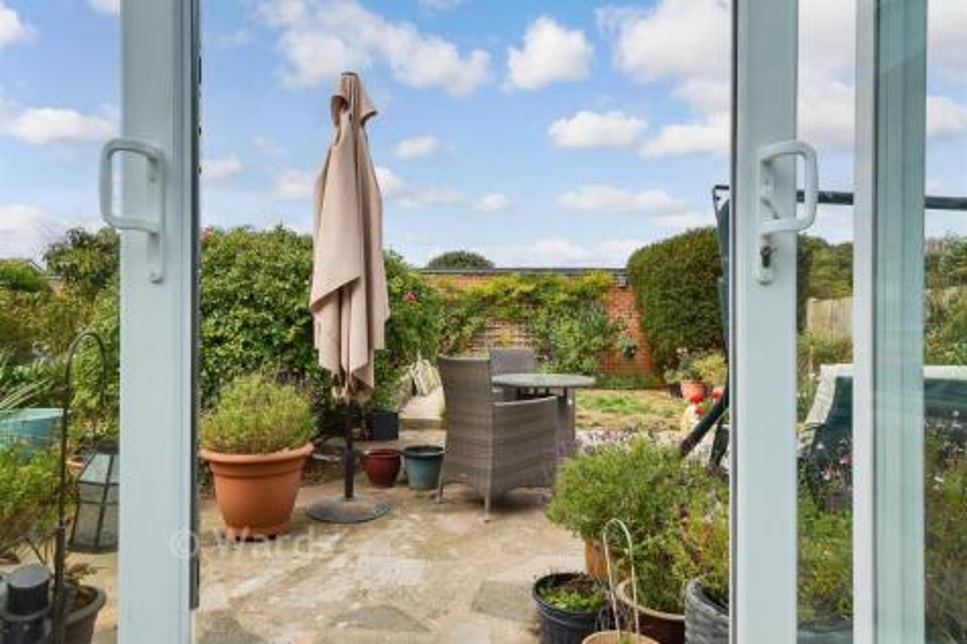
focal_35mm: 22
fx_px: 591
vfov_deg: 57.2
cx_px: 484
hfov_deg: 78.6
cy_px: 322
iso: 1000
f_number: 9
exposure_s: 1/2000
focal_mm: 15
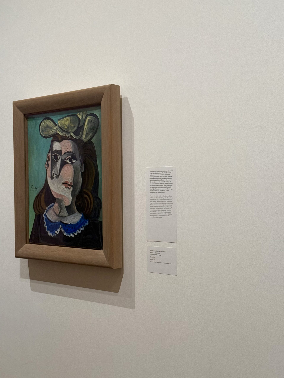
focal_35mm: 48
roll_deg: -0.1
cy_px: 189
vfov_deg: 39.7
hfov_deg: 30.3
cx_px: 142
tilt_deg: +0.8
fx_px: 525
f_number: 1.78
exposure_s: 1/60
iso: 250
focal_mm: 6.76
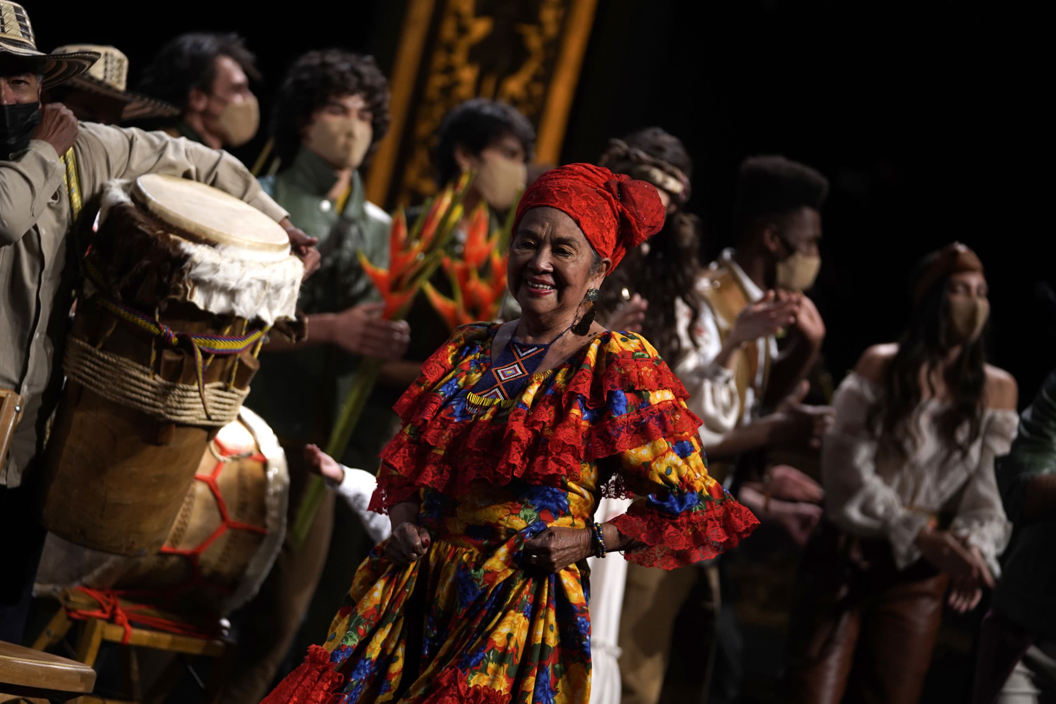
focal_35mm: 138
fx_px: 4048
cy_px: 352
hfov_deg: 14.9
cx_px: 528
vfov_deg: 9.9
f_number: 2.8
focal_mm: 138
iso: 1000
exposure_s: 1/400
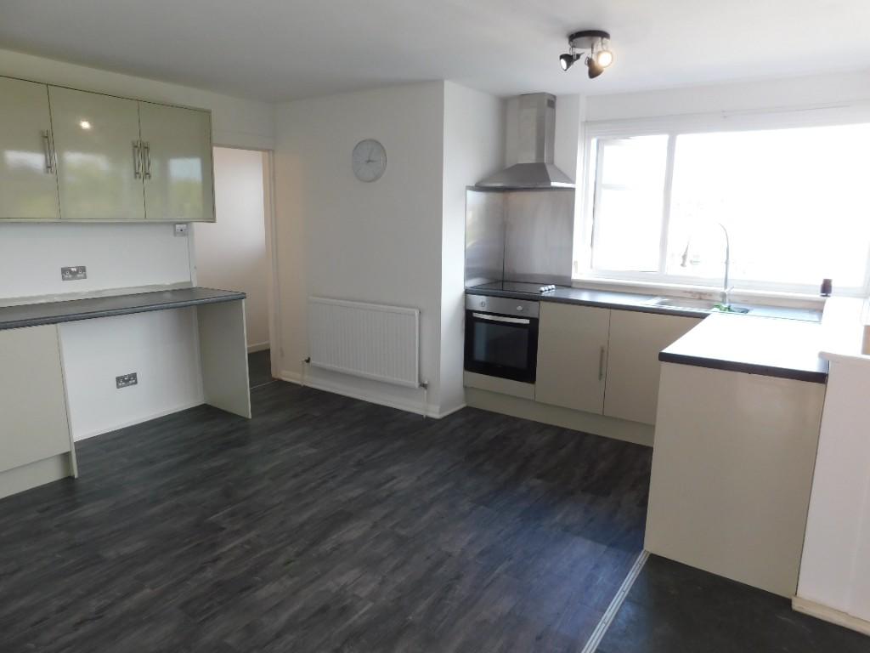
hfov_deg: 73.9
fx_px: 578
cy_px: 326
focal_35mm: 23
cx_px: 435
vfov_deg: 58.9
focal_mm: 4
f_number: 3
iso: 125
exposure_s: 1/60
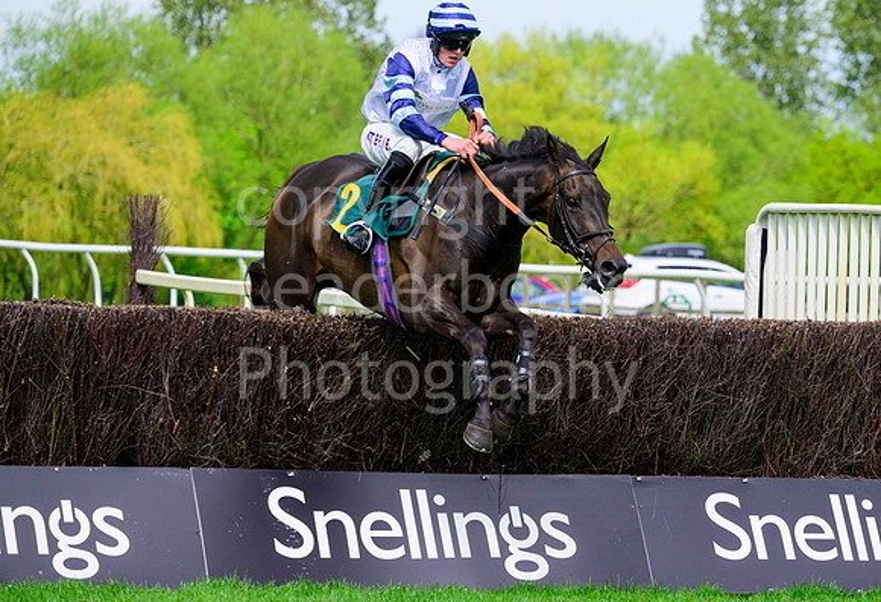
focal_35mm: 246
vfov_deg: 5.7
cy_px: 345
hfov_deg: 8.3
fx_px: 6075
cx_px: 504
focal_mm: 210
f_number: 6.3
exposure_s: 1/3200
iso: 1000
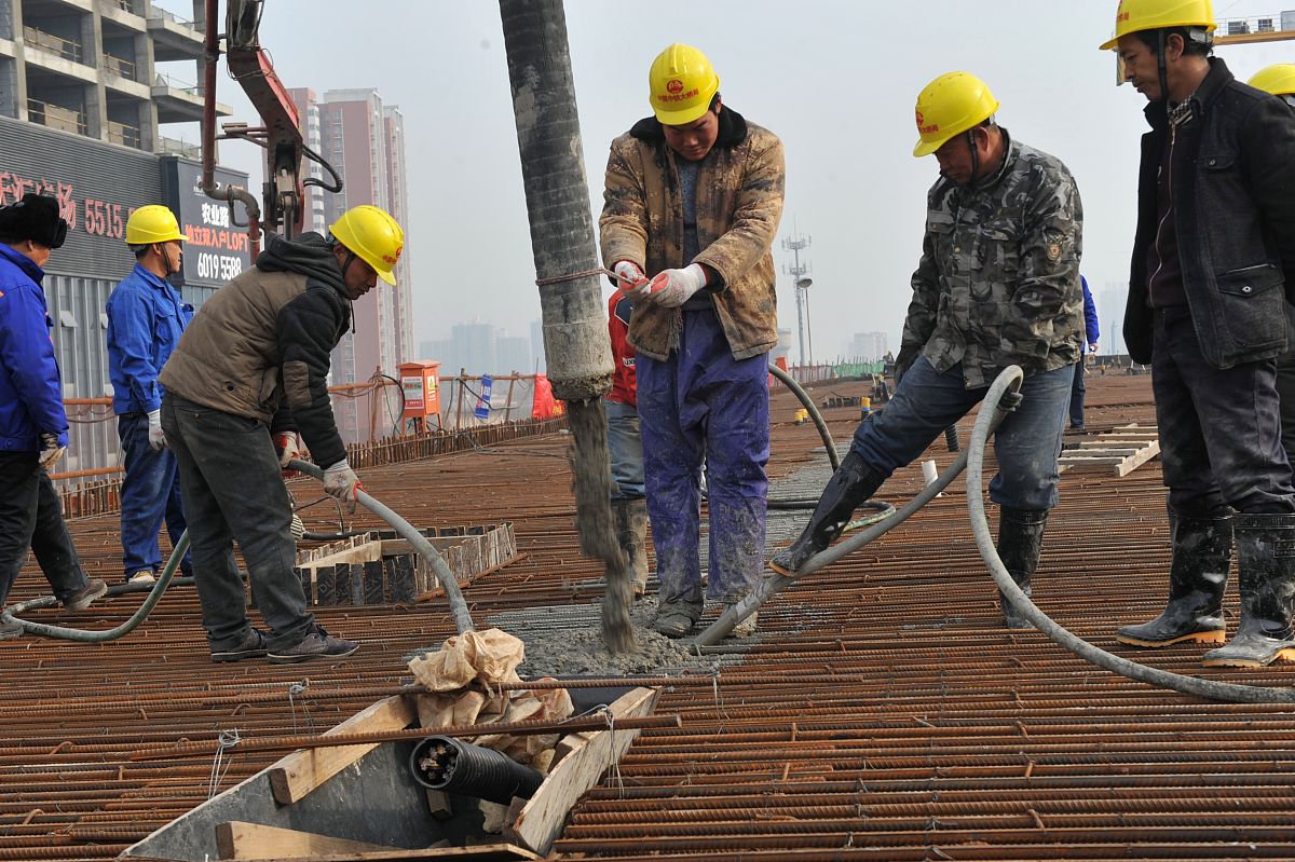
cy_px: 431
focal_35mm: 55
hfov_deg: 36.3
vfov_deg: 24.6
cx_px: 648
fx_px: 1978
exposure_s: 1/200
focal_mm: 55
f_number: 8
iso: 200
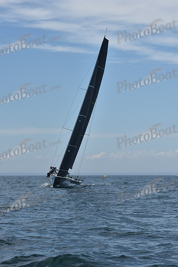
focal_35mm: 110
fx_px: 816
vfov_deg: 18.6
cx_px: 89
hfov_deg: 12.5
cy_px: 115
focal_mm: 95
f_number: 10
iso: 250
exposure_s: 1/800
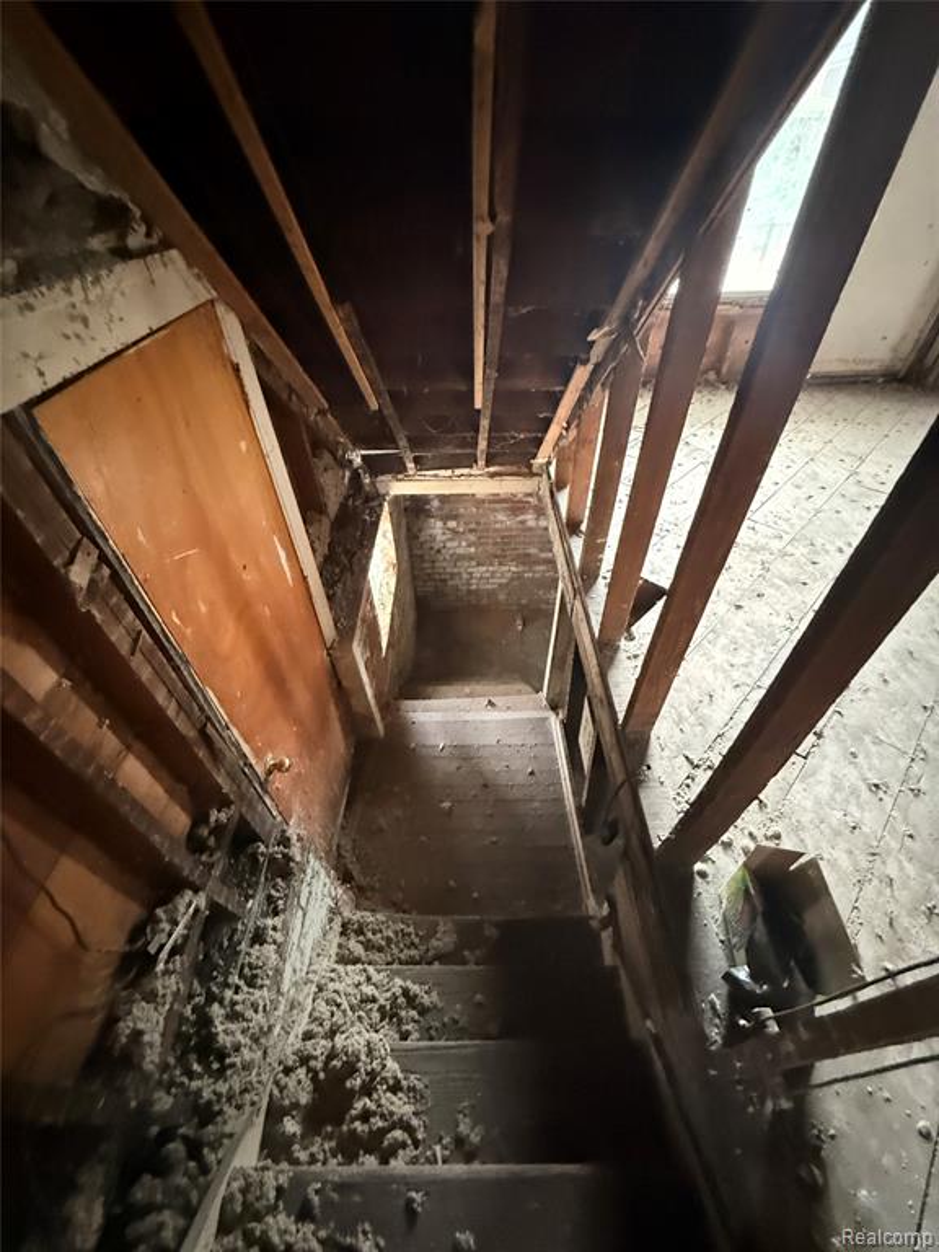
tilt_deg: -42.9
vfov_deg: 102.1
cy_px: 626
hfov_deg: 85.7
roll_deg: +1.4
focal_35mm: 14
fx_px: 506
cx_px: 470
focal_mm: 2.22
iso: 1600
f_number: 2.2
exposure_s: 1/34
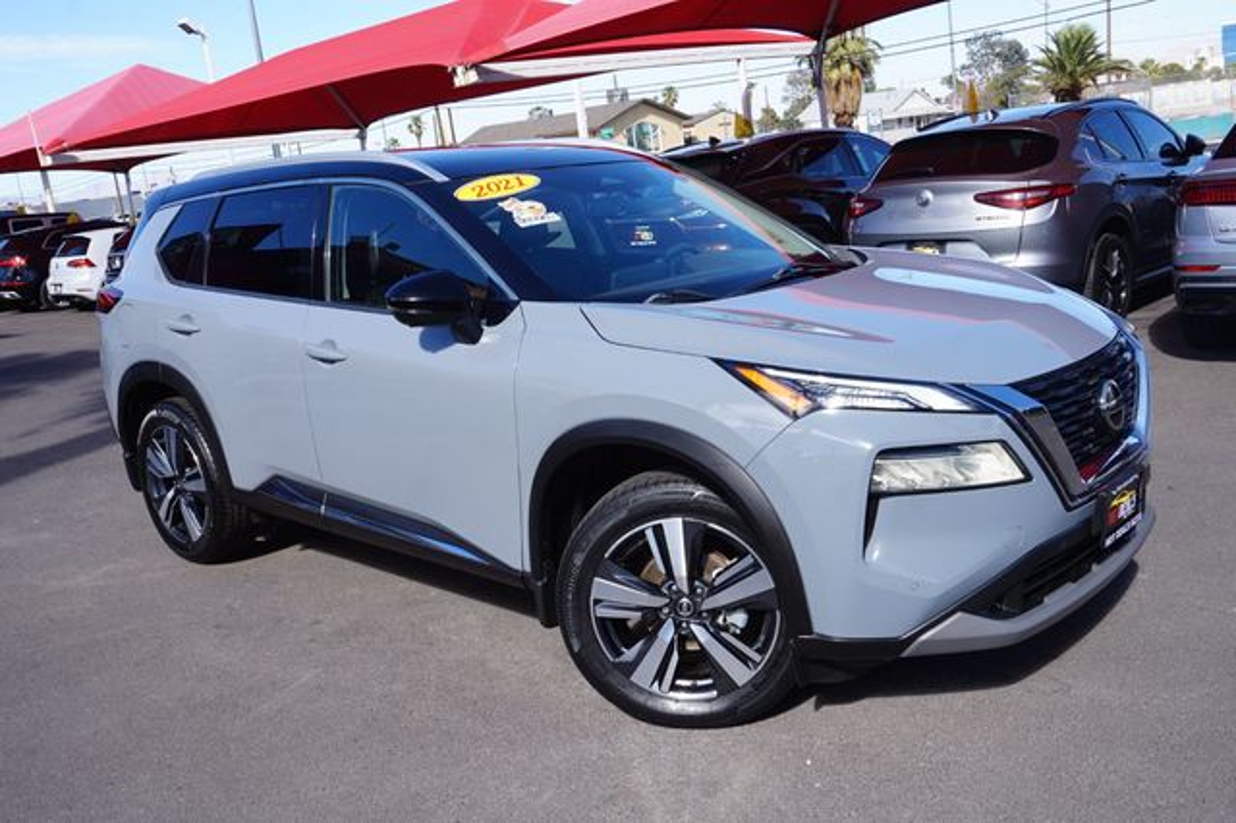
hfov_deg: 57.2
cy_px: 412
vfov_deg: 39.9
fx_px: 1132
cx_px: 618
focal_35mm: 33
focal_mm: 22
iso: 100
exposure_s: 1/80
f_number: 11
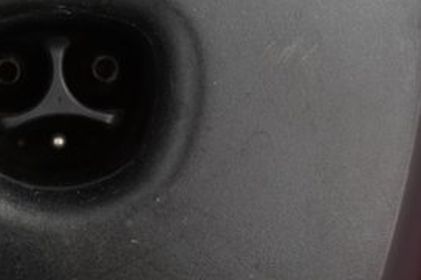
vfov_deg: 20.5
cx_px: 65
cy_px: 102
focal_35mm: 66
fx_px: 771
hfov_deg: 29.6
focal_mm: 28
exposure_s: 1/60
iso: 2000
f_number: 2.8
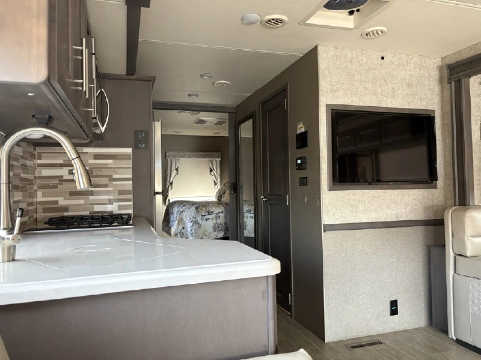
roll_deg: +1.8
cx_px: 240
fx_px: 361
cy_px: 180
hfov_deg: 67.3
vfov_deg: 53.1
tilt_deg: +1.1
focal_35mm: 26
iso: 320
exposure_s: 1/60
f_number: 1.6
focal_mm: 5.96
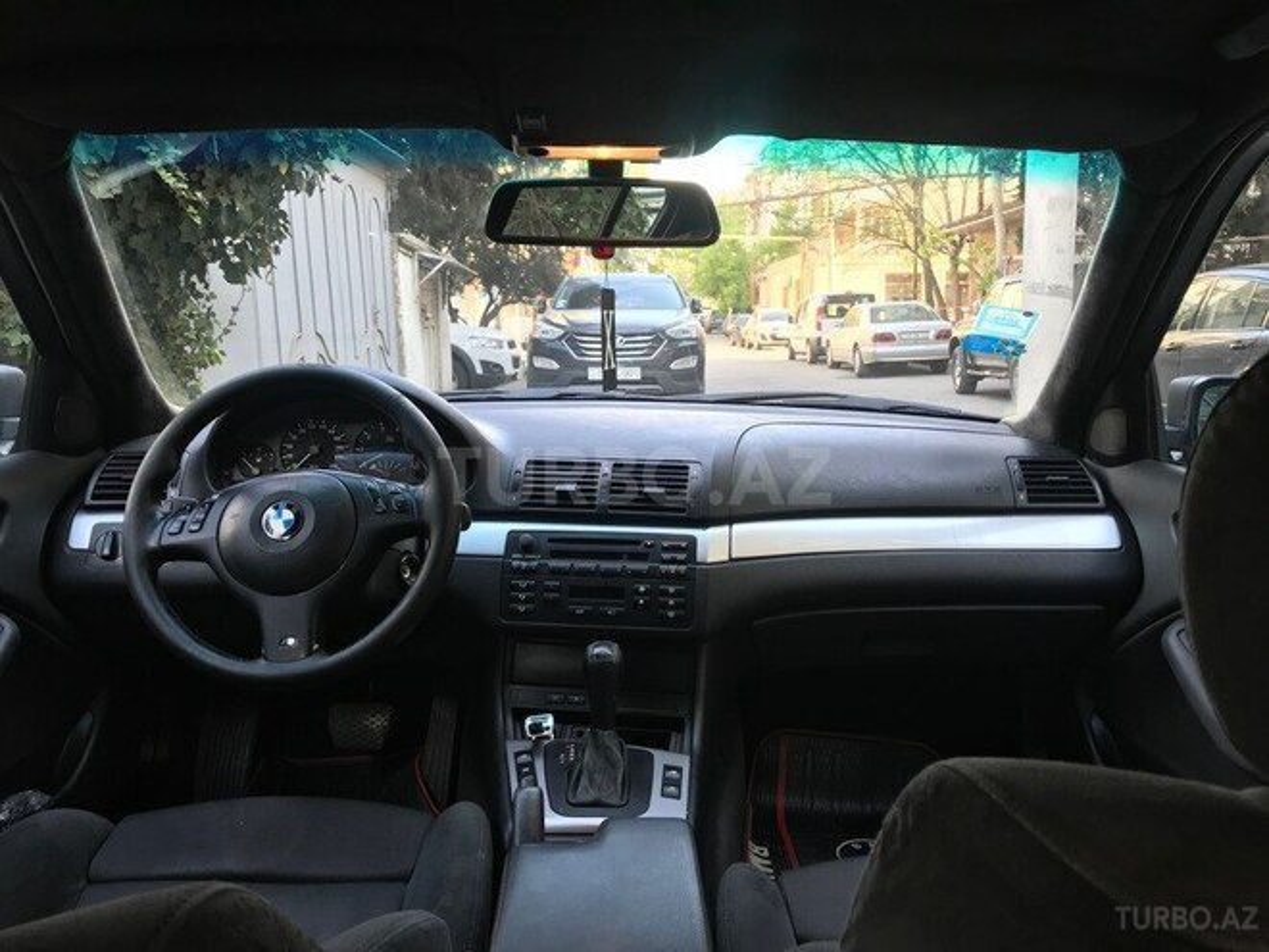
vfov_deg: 49.7
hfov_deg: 63.4
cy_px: 476
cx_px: 634
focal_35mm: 28
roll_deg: +0.6
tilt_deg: -7.5
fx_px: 1026
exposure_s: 1/50
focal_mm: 3.99
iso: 32
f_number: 1.8
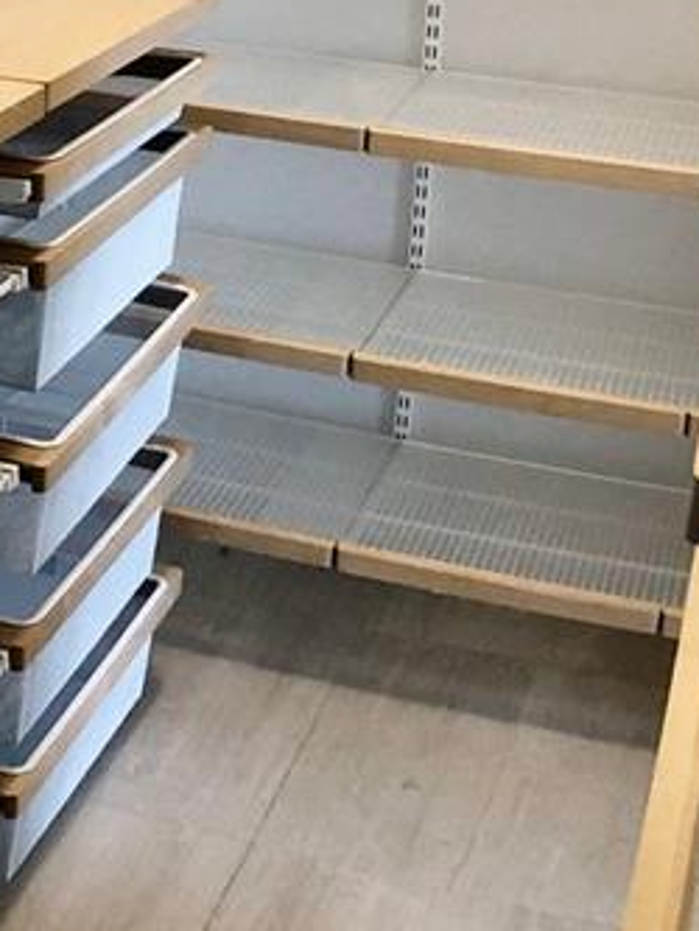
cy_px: -143
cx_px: -106
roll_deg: -0.9
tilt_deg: -4.7
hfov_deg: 14.3
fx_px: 2718
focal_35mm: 101
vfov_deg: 18.6
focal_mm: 4
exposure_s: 1/24
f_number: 1.8
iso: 40
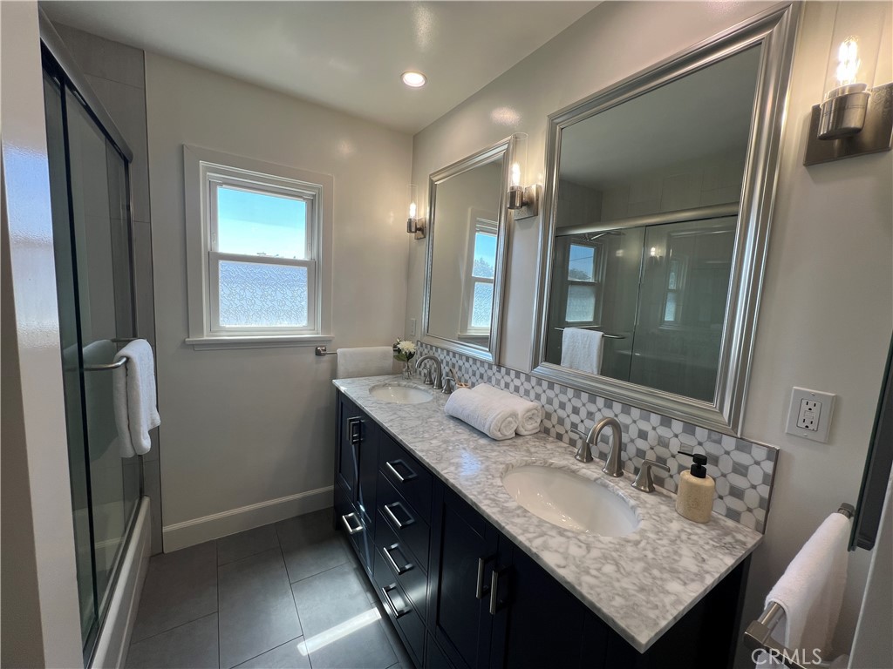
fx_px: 335
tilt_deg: -6.5
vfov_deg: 89.9
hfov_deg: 106.2
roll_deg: -3.1
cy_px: 334
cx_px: 446
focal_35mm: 13
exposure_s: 1/120
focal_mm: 1.57
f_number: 1.8
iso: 50
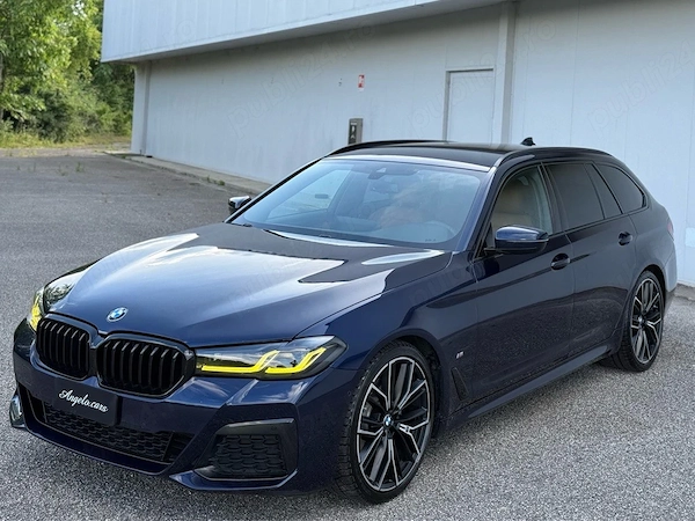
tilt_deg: -6.6
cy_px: 260
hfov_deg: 39.7
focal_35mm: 48
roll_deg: -3.2
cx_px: 348
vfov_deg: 30.3
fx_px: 964
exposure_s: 1/837
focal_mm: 6.76
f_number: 1.78
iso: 64
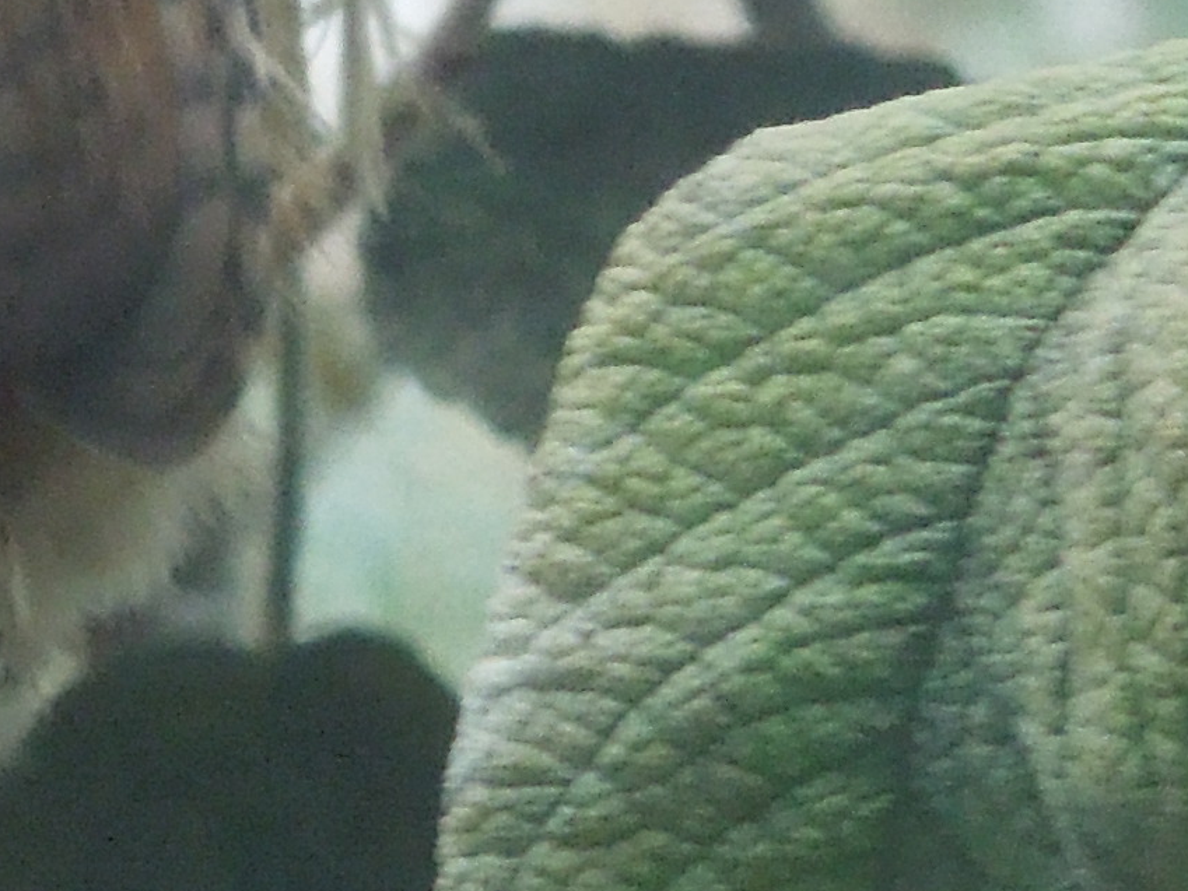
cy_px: 73
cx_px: -148
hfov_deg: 4.1
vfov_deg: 3.1
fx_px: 16579
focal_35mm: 483
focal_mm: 16
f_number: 4.6
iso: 800
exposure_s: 1/125
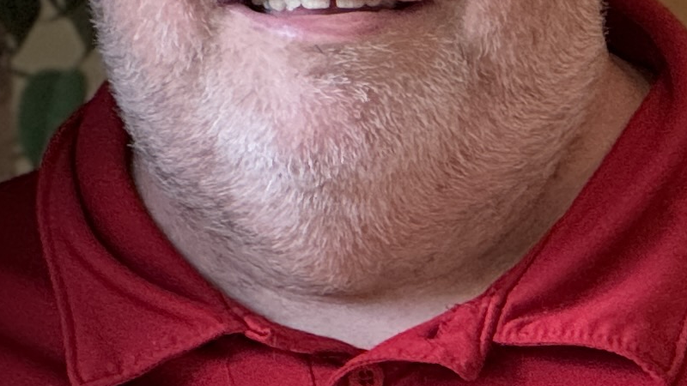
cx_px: -222
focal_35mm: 423
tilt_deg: -1.8
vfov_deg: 2.9
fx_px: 7706
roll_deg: +0.2
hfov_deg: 5.1
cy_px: 453
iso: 250
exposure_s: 1/60
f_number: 2.8
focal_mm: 9
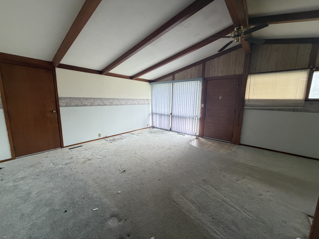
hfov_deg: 102.1
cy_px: 120
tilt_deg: -9.1
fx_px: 129
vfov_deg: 85.7
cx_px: 160
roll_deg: -0.7
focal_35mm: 14
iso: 320
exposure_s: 1/63
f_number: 2.2
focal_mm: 2.22
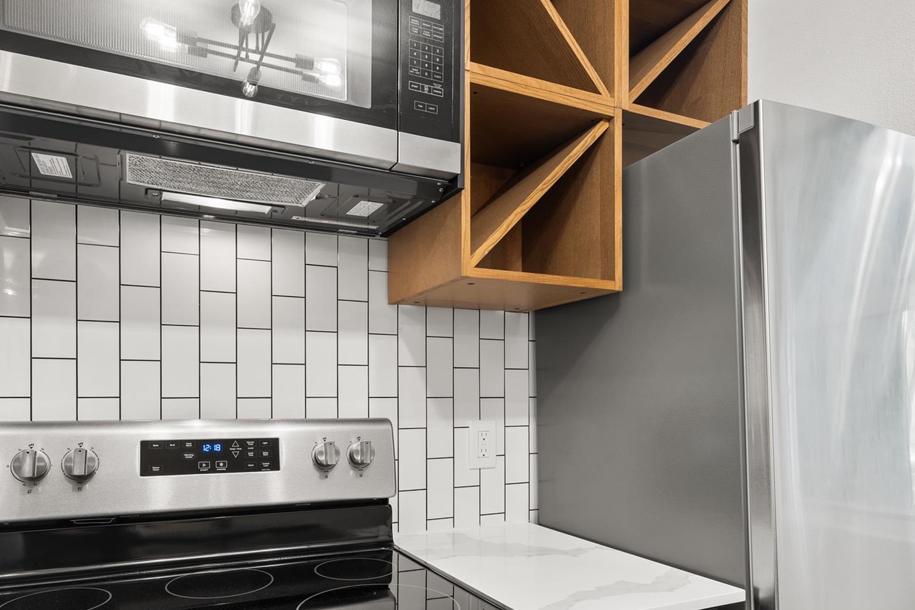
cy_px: 398
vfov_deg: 54.2
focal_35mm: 23
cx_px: 419
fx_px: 585
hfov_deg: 75.9
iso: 100
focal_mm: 16
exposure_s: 1/1.67
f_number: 8
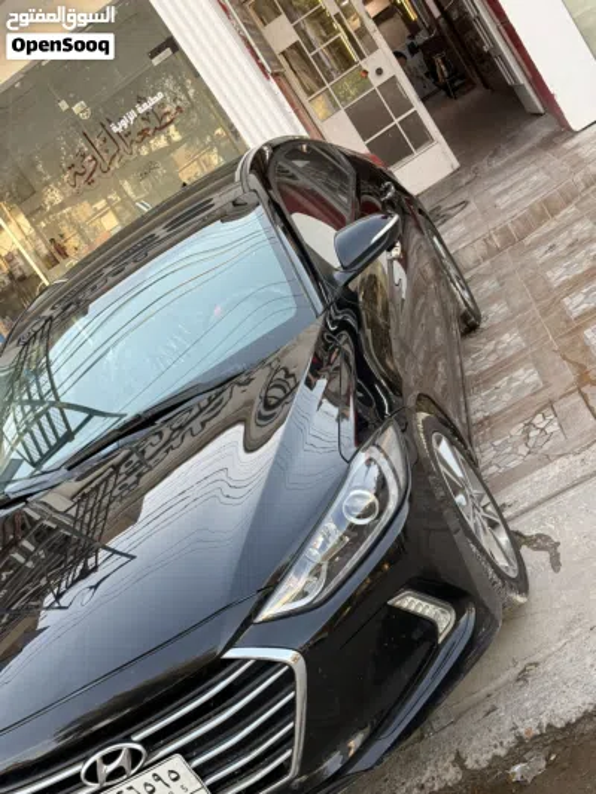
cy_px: 397
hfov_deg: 30.3
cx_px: 298
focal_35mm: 48
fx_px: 1101
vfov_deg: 39.6
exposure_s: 1/326
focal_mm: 6.76
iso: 80
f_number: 1.78
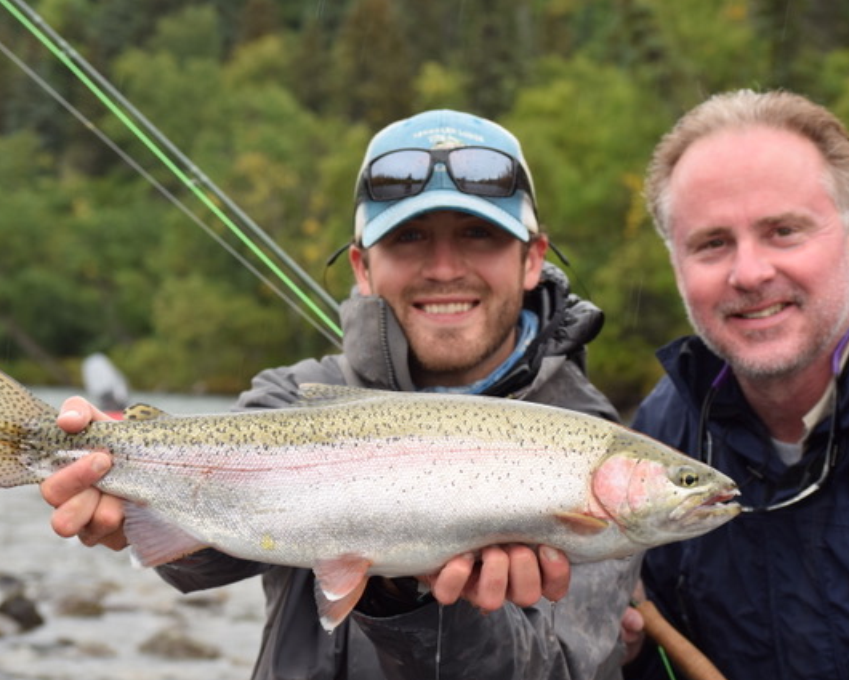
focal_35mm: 94
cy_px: 341
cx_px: 424
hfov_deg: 20.5
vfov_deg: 16.4
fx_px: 2351
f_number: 5.6
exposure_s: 1/100
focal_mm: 55
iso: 200
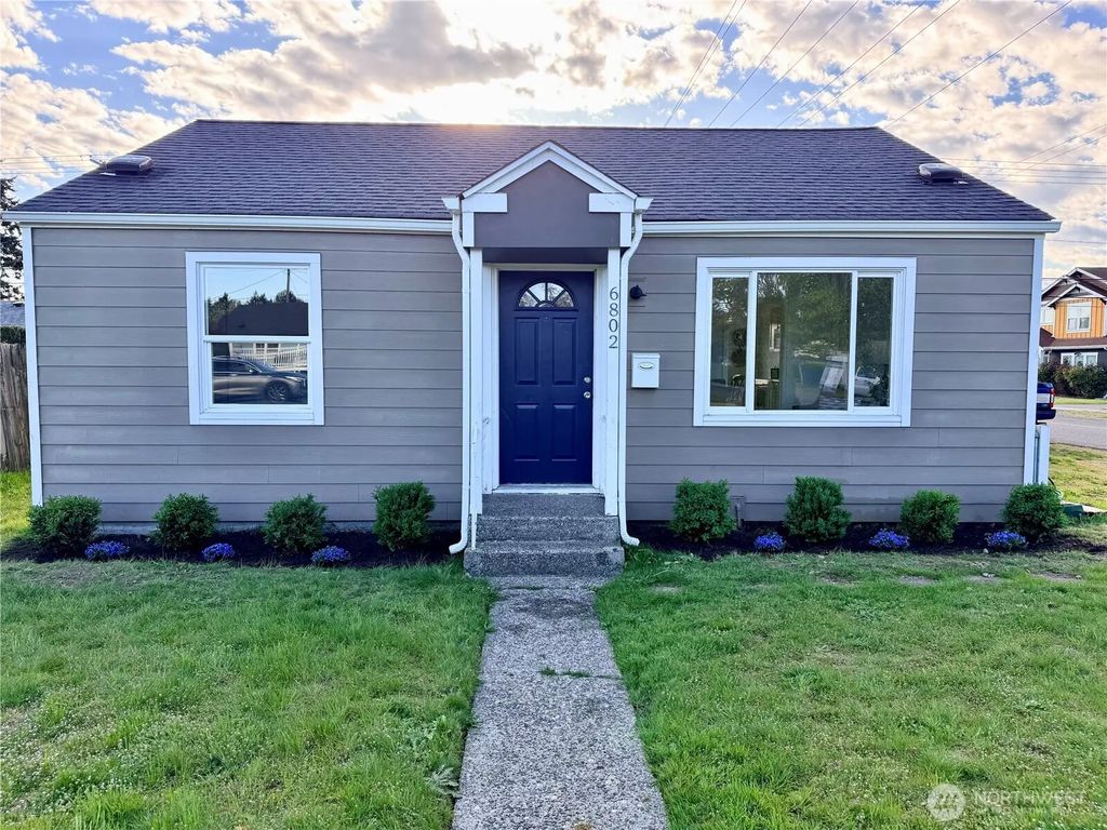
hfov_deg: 71.6
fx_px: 768
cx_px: 554
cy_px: 415
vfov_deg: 56.8
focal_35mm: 24
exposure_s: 1/878
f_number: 1.78
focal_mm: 6.76
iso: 80
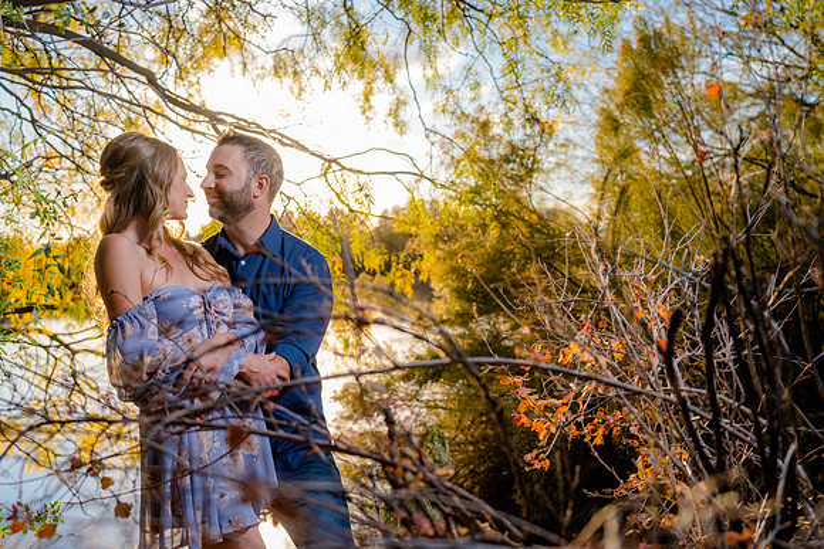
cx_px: 412
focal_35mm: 46
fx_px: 1053
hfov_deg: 42.7
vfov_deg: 29.3
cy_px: 274
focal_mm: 46
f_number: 4
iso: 50
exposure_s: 1/250
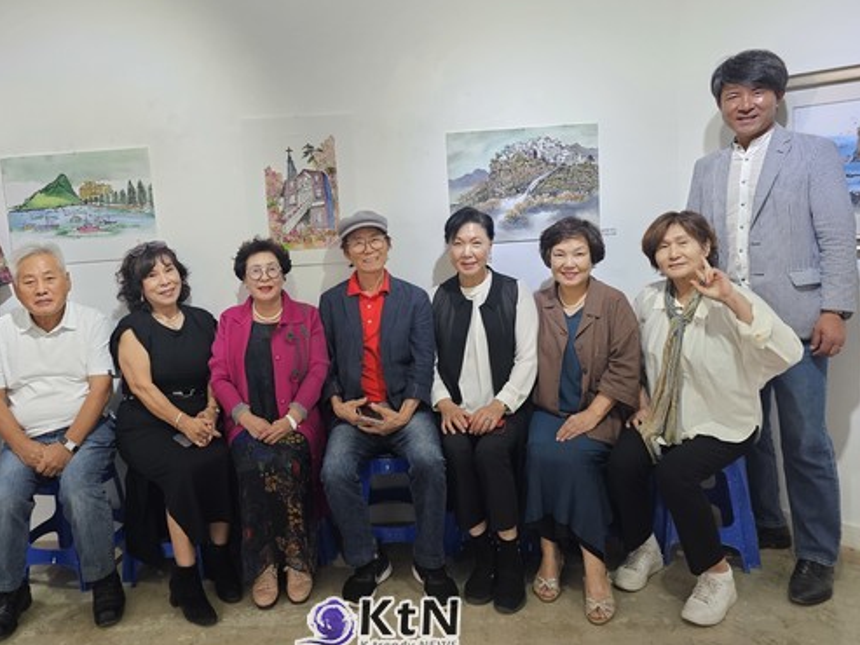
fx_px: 696
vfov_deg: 49.7
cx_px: 352
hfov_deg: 63.0
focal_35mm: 28
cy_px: 288
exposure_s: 1/120
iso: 160
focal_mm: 6.3
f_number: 1.7
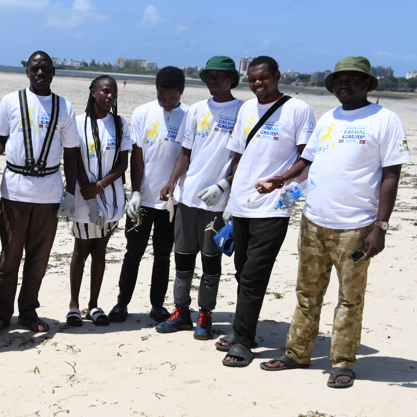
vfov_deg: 29.1
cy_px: 222
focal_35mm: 59
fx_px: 804
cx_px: 14
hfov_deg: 27.6
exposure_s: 1/500
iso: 64
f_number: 5
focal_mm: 34
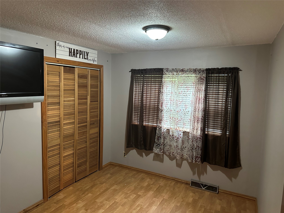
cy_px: 106
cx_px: 142
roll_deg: -1.9
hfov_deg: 71.6
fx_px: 197
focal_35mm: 24
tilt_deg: -6.0
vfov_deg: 56.8
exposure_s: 1/40
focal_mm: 6.86
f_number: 1.78
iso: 640
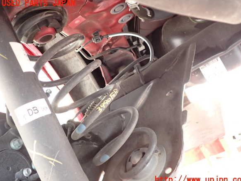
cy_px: 92
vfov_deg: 45.4
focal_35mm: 31
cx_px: 124
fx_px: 216
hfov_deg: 58.4
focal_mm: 5.4
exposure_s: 1/30
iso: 320
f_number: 2.3
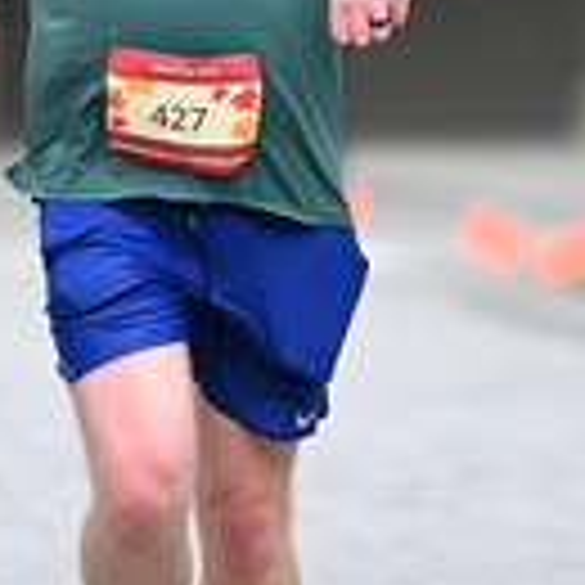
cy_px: -252
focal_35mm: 720
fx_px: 13766
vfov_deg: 2.4
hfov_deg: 2.4
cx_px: 191
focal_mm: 200
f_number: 2.8
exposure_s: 1/1600
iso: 640
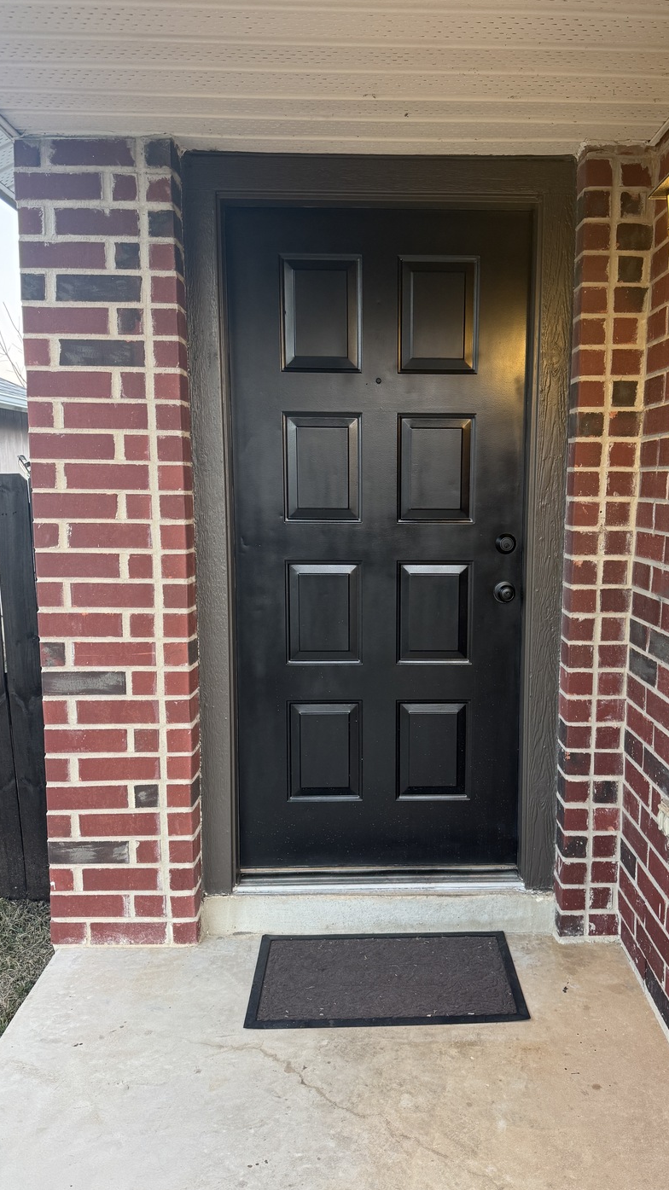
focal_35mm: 27
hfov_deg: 42.7
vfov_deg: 69.9
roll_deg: -0.9
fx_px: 852
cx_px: 402
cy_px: 606
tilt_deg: -7.9
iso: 160
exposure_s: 1/60
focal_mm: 6.76
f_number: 1.78
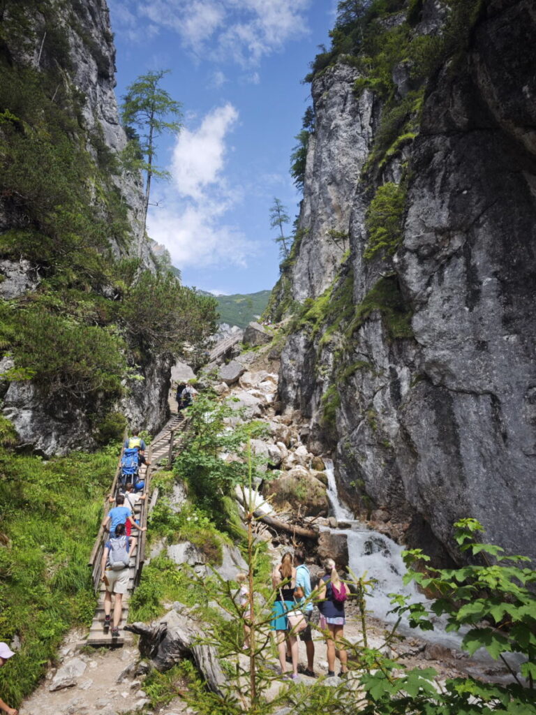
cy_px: 358
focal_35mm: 23
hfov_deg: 58.9
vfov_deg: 73.9
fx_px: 475
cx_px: 268
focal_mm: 8.72
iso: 50
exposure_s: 1/640
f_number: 2
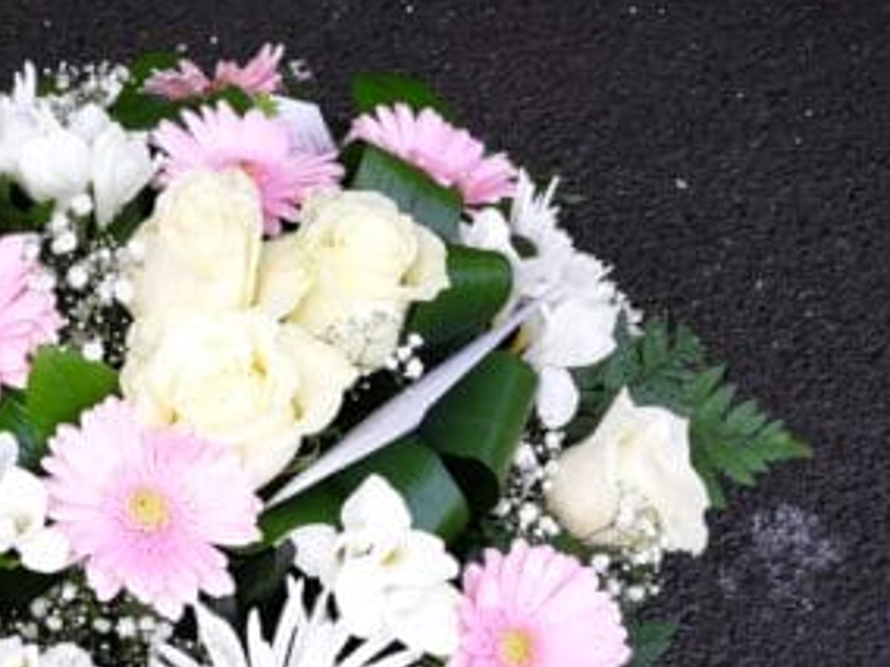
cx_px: 182
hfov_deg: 32.9
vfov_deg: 25.0
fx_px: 1466
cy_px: 576
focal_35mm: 57
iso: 50
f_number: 2.2
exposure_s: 1/128
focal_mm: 3.95
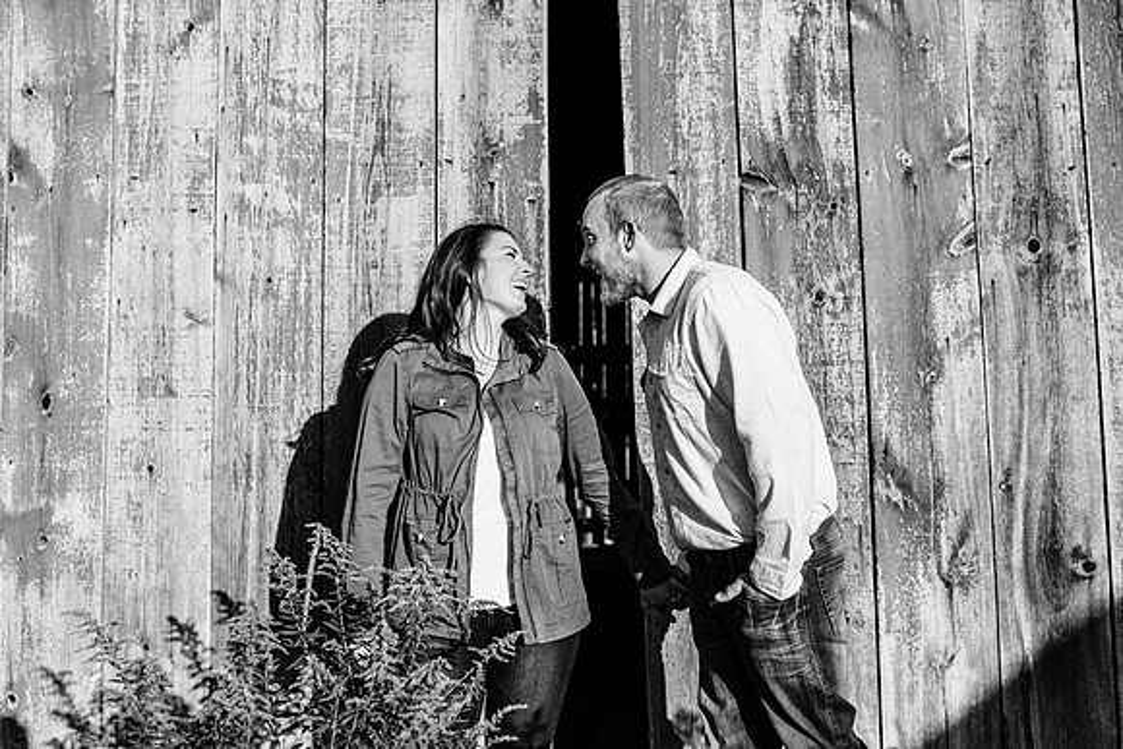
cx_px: 562
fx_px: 1349
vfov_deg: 31.1
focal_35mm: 43
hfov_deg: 45.2
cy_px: 374
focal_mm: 35
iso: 125
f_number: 3.2
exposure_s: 1/2500
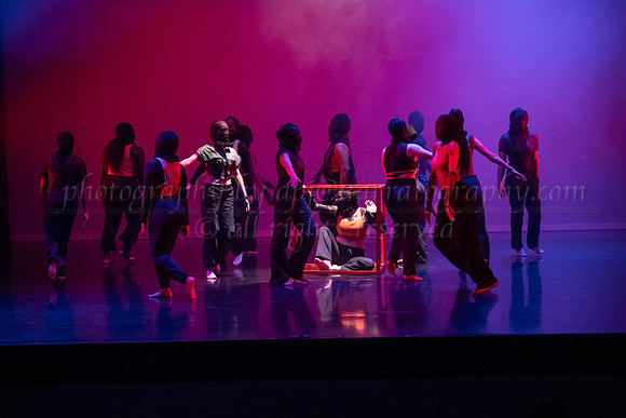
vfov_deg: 16.4
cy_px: 220
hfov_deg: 24.4
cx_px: 347
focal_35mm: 83
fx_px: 1448
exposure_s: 1/250
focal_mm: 75
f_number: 2.8
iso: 4000
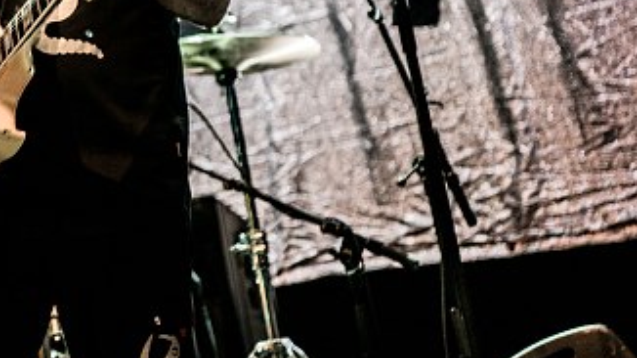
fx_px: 2735
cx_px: -23
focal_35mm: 162
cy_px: -87
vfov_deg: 7.4
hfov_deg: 13.1
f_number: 2.8
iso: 800
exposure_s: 1/100
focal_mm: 70
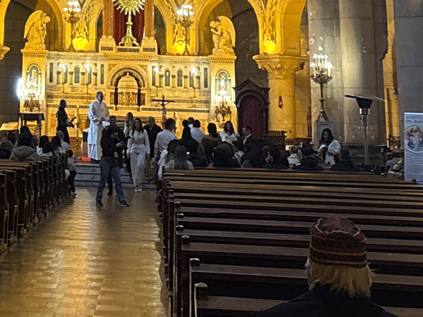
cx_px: 31
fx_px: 1234
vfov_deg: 13.1
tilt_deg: +18.2
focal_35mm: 101
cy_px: -273
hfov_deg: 19.1
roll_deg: -1.3
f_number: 1.6
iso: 500
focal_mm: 5.96
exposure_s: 1/50
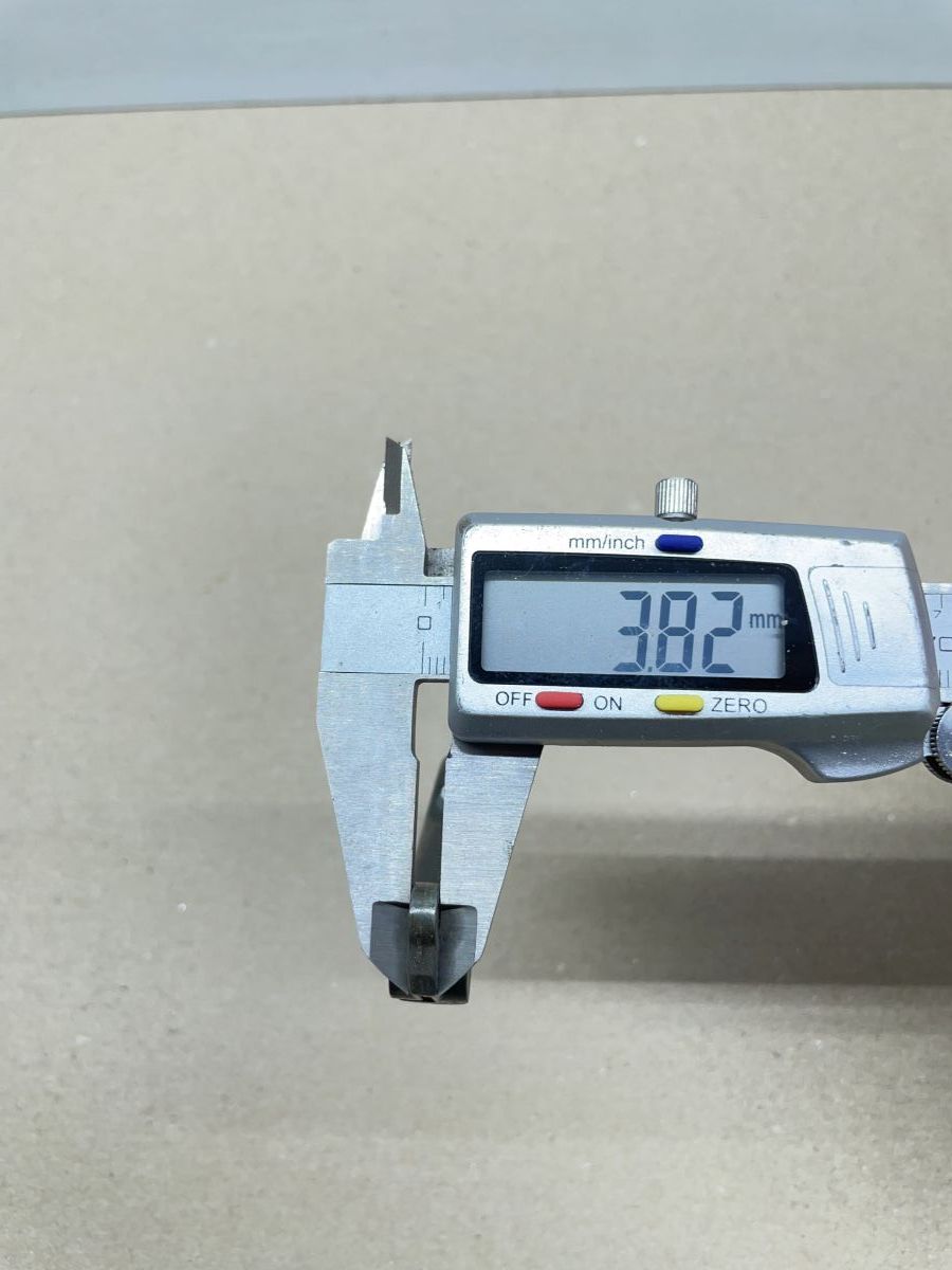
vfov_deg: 67.3
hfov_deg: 53.1
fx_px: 953
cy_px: 635
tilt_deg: -66.9
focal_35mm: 26
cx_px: 476
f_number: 1.6
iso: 64
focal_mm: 4.2
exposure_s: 1/100
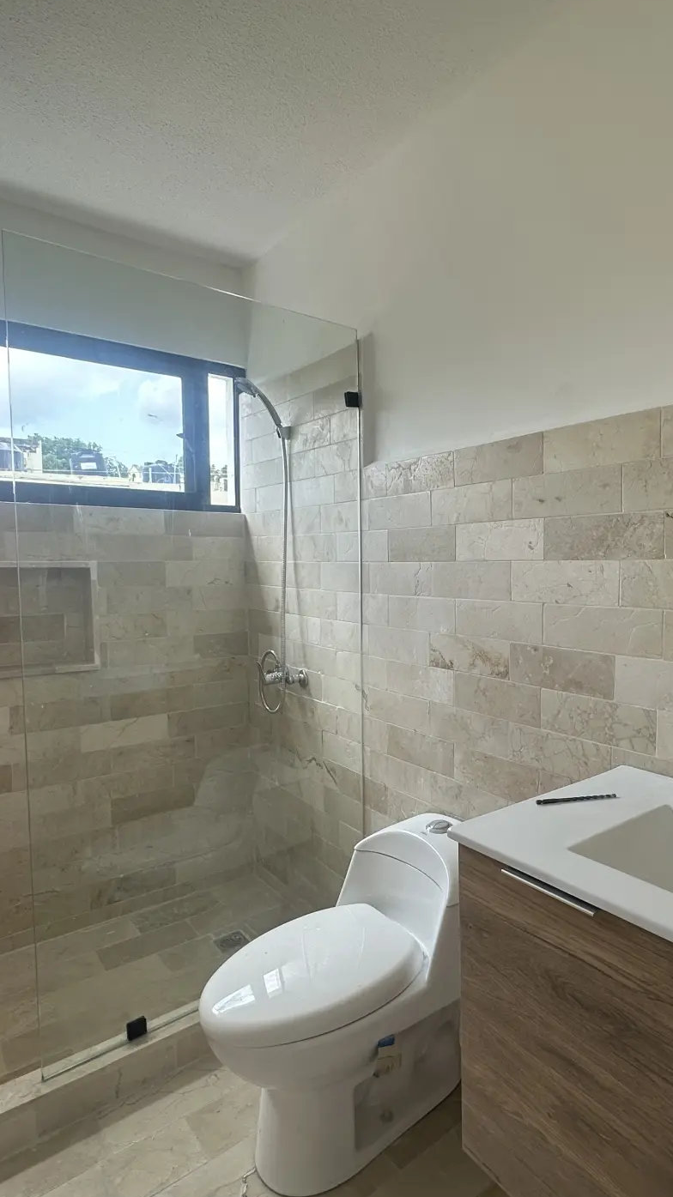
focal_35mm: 21
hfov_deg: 52.3
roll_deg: +0.1
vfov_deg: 83.9
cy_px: 605
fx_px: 667
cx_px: 460
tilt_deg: -3.4
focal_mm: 2.22
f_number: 2.2
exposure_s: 1/133
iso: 40
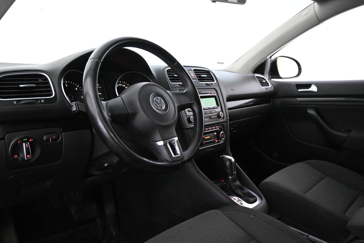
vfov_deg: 44.6
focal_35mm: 29
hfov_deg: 63.2
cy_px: 122
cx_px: 182
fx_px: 296
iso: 6400
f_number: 3.8
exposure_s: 1/40
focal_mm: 19.5
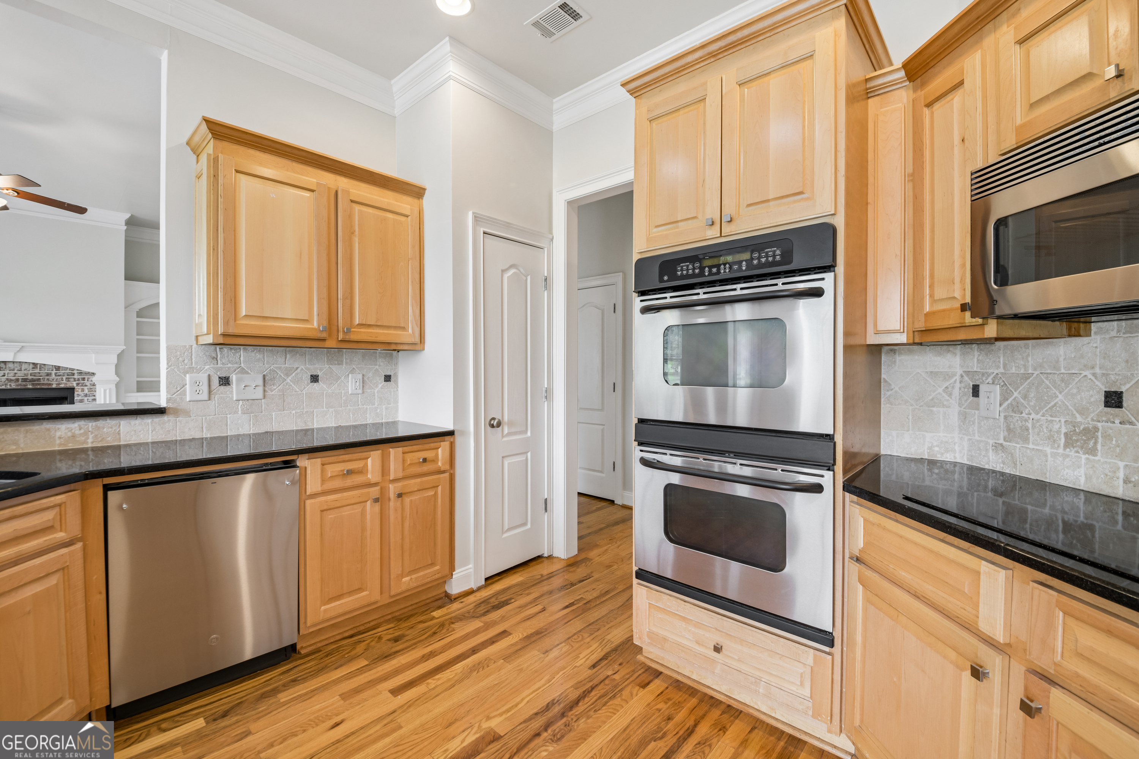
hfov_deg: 104.3
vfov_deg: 81.2
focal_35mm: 14
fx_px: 443
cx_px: 570
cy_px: 380
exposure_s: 1/15
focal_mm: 14
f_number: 8
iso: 250
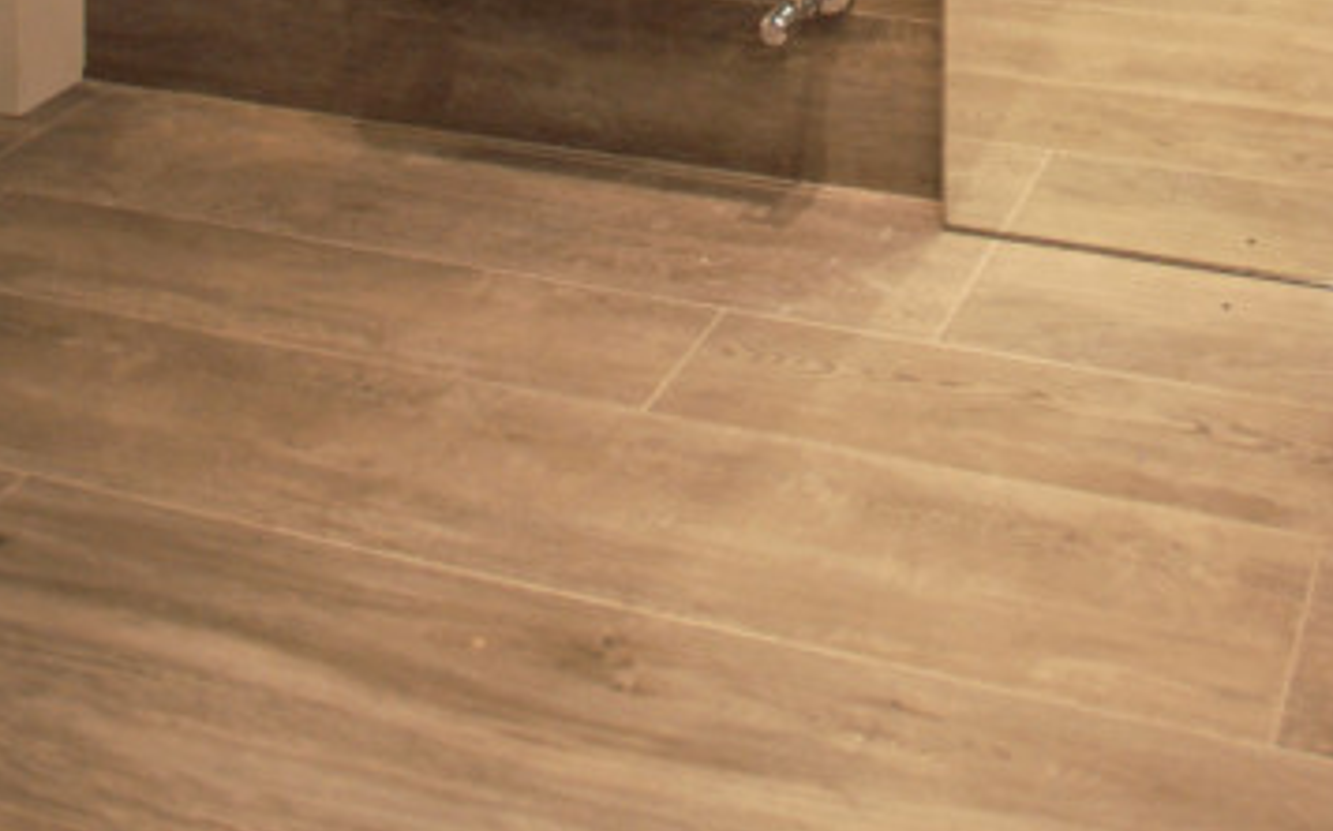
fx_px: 1760
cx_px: 1245
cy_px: -786
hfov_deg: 38.1
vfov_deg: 18.5
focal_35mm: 48
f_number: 4.2
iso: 220
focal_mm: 11
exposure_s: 1/30
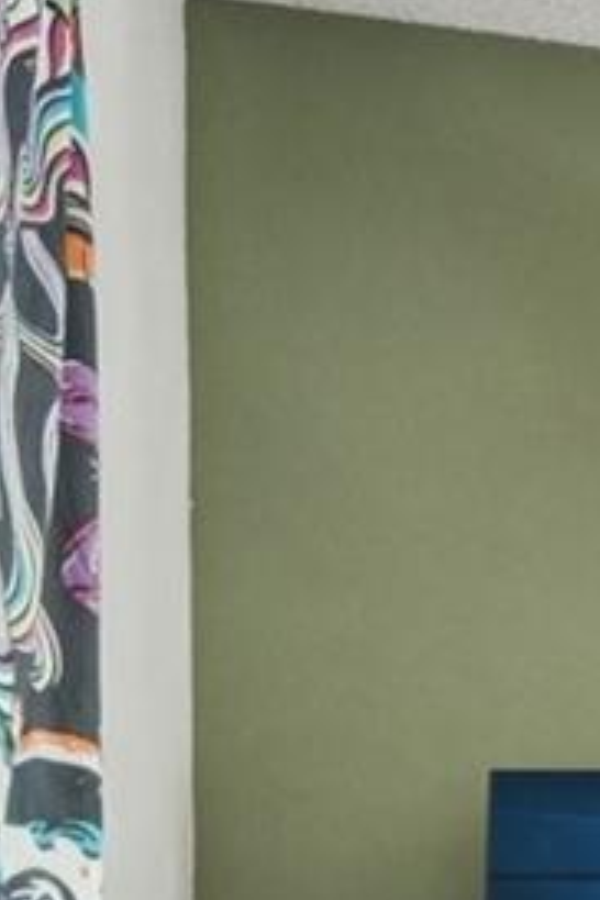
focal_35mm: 88
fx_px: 2200
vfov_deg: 22.8
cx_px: 2608
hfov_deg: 7.5
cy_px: 725
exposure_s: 1/4
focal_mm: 10
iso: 800
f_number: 8
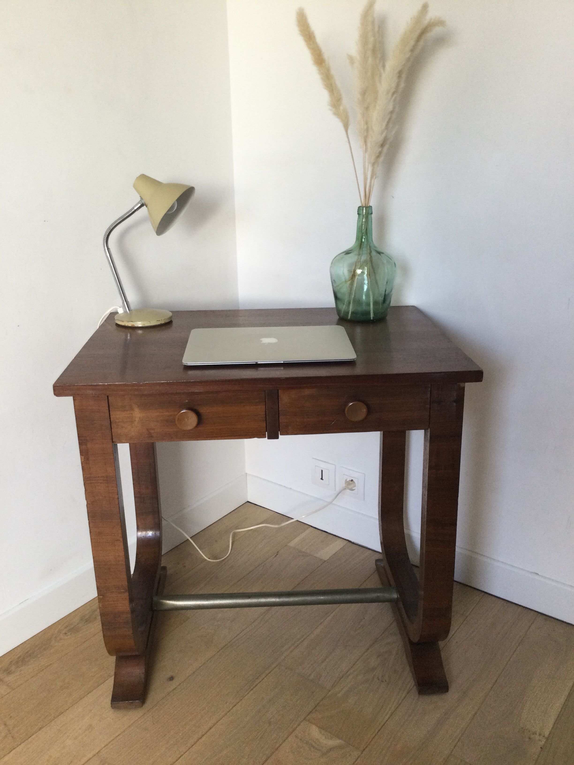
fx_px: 685
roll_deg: +1.4
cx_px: 287
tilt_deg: -16.5
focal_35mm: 31
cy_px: 382
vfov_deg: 58.4
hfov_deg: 45.4
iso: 64
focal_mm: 3.3
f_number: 2.4
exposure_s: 1/33
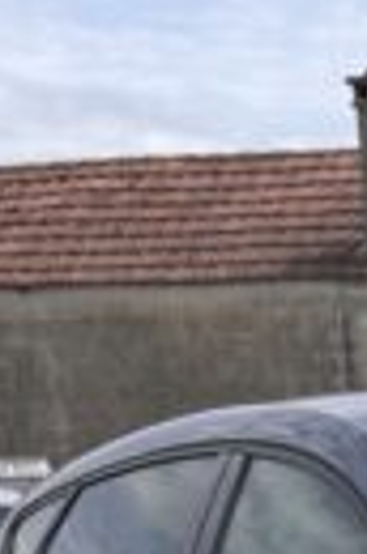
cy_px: 1261
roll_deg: +1.5
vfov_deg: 11.4
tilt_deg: -17.8
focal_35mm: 154
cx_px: 1037
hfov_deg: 7.9
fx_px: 2367
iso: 80
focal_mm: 6.76
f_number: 1.78
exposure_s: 1/4049
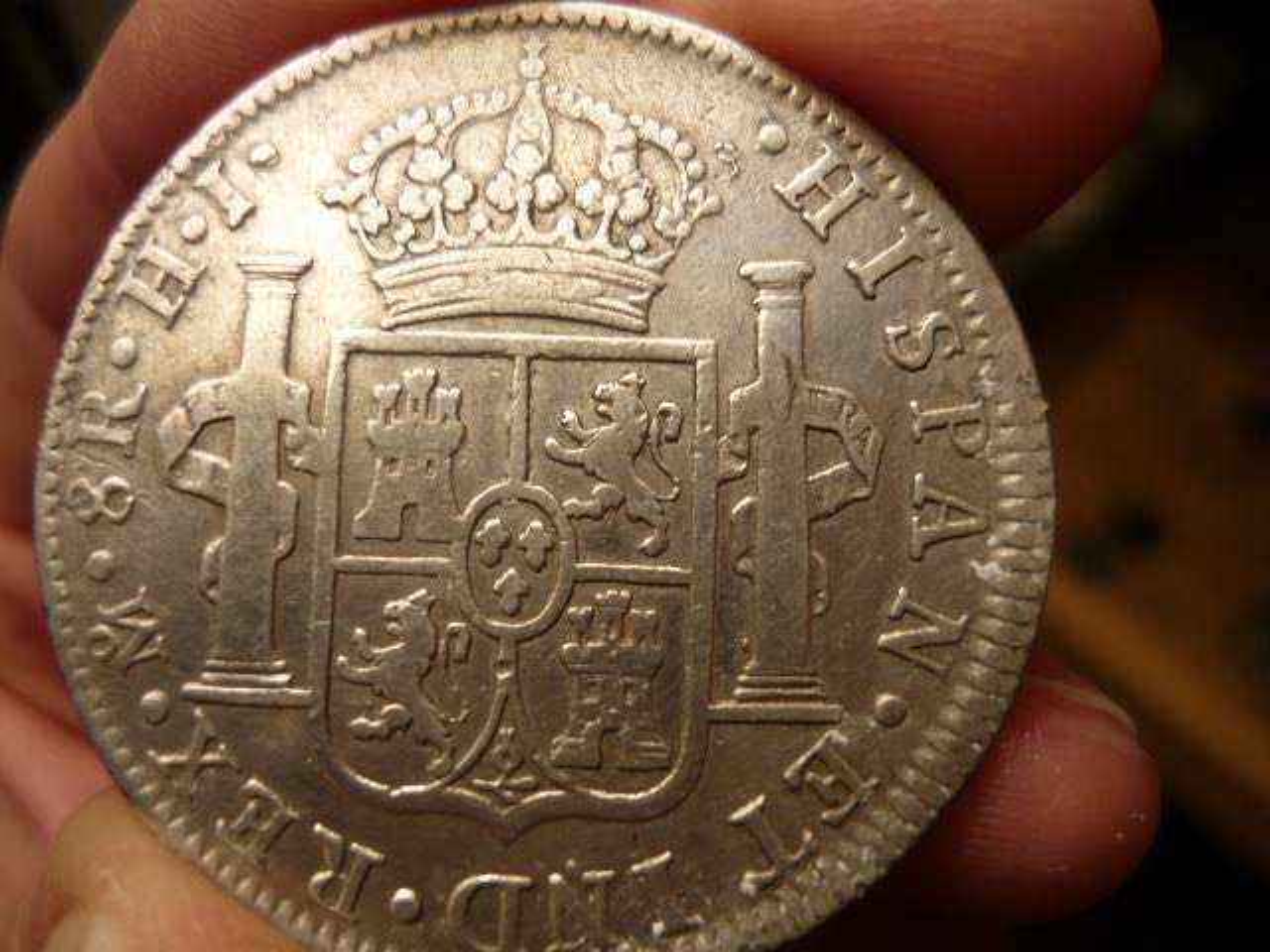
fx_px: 1211
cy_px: 476
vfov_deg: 42.9
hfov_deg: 55.4
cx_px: 635
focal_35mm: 33
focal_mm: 5.5
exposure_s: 1/50
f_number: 2.8
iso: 100
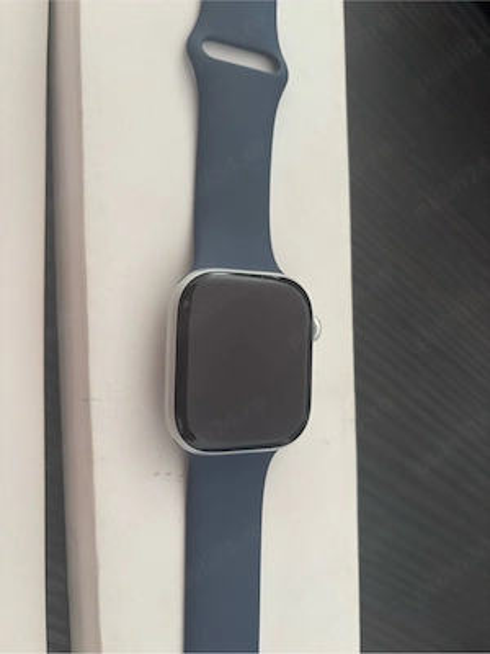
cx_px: 245
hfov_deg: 53.1
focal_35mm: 26
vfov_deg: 67.3
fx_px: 491
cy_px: 327
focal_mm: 5.96
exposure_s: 1/41
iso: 500
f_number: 1.6
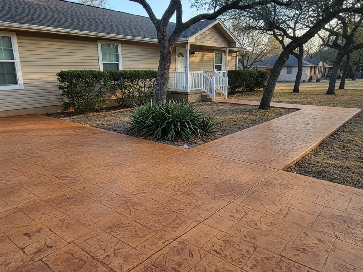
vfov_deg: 58.9
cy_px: 136
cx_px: 182
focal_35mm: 23
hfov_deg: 73.9
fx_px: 241
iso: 840
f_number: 1.8
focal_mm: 6.4
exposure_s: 1/974
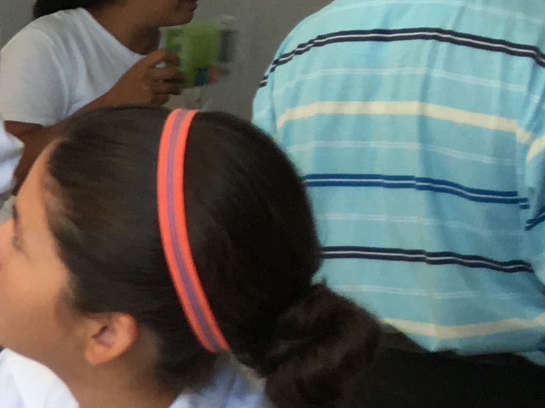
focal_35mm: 140
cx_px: -666
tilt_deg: -4.6
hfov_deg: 12.0
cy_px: 305
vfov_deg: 10.6
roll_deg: +0.4
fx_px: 2204
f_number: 2.2
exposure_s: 1/120
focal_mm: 4.15
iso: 40
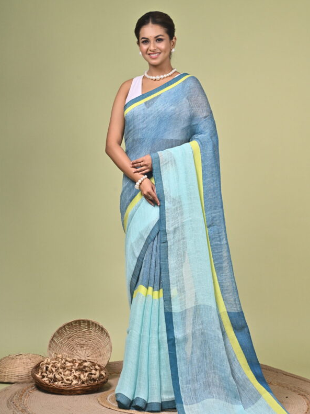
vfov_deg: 21.1
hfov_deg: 15.9
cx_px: 154
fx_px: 1111
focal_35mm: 93
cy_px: 210
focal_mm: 85
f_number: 8
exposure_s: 1/160
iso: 400
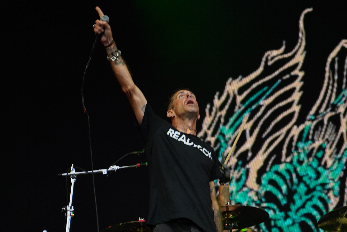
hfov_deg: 12.9
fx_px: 1533
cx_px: 247
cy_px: 164
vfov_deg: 8.6
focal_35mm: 159
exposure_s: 1/125
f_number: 4
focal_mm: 105
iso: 250
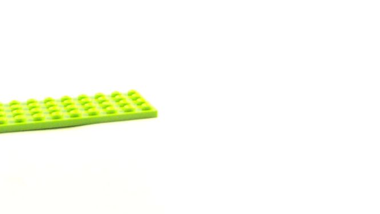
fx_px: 645
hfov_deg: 32.3
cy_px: 30
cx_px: 100
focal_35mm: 64
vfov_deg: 18.6
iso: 400
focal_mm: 6.3
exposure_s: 1/60
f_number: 3.2
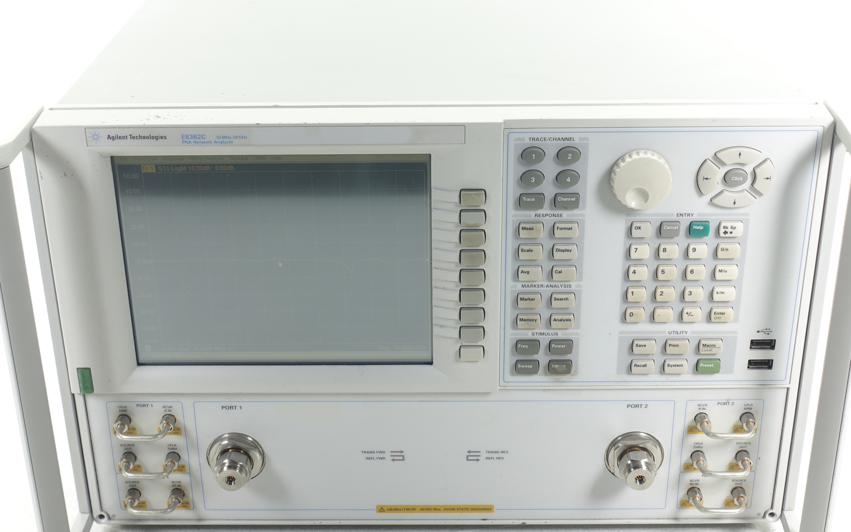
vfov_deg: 24.4
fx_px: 1229
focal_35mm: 53
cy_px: 250
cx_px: 422
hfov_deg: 38.2
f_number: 4
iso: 125
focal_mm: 16.62
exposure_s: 1/30
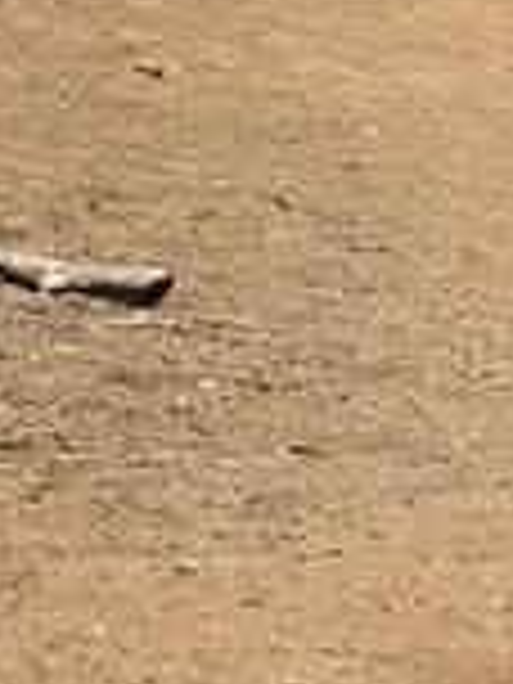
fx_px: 3754
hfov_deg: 6.6
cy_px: -540
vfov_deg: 9.9
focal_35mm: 190
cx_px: 1899
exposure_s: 1/7353
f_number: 1.78
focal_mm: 6.76
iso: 80
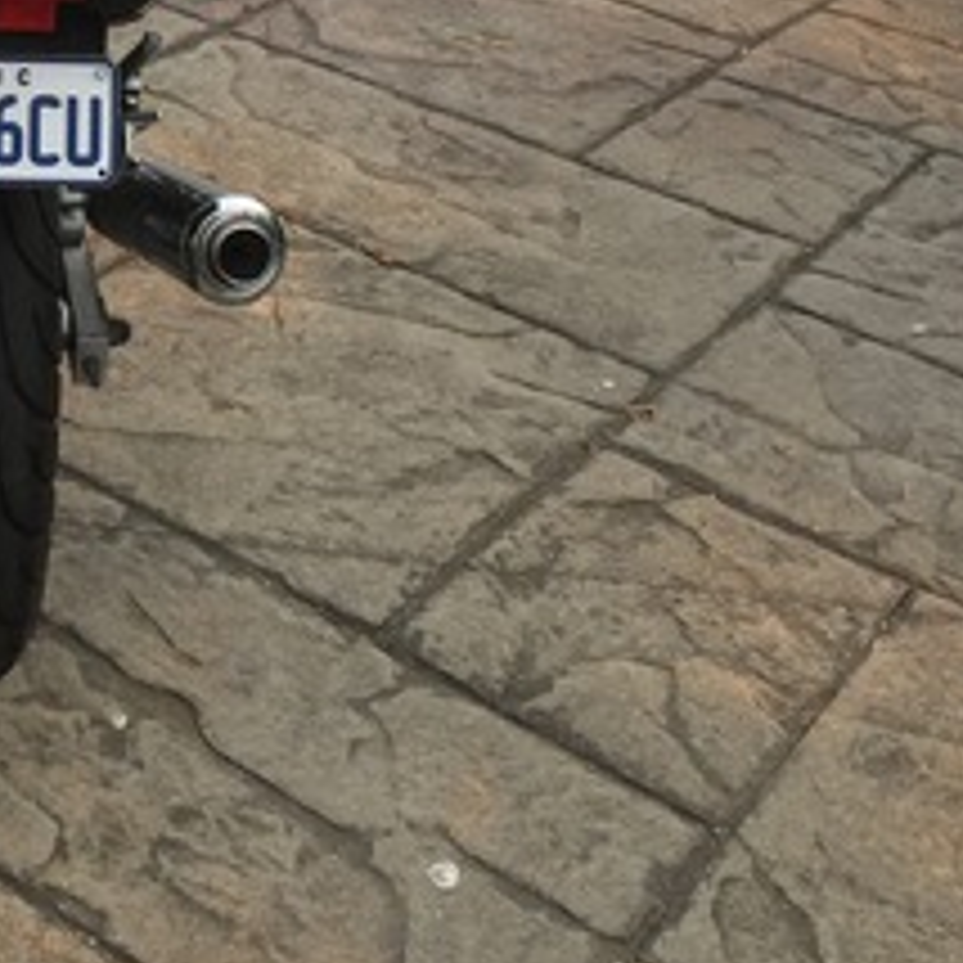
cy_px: -112
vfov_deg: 22.5
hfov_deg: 23.1
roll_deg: -5.9
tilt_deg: -17.2
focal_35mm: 72
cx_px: 18
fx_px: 2266
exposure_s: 1/1319
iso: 32
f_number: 2.2
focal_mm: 4.15
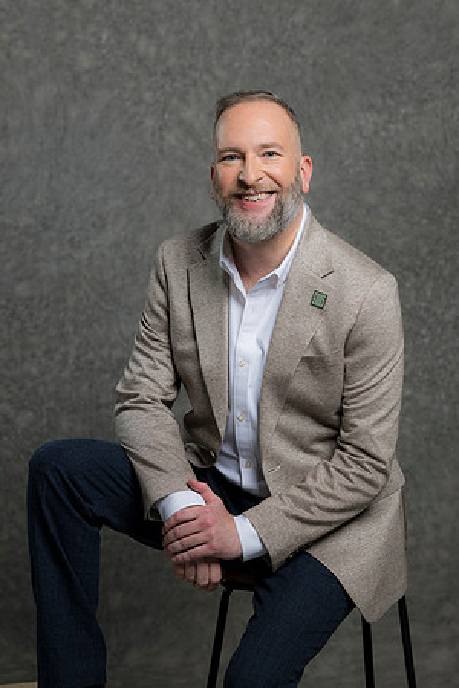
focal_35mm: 85
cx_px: 230
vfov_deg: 23.9
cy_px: 344
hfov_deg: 16.1
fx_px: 1625
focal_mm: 85
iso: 125
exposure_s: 1/200
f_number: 5
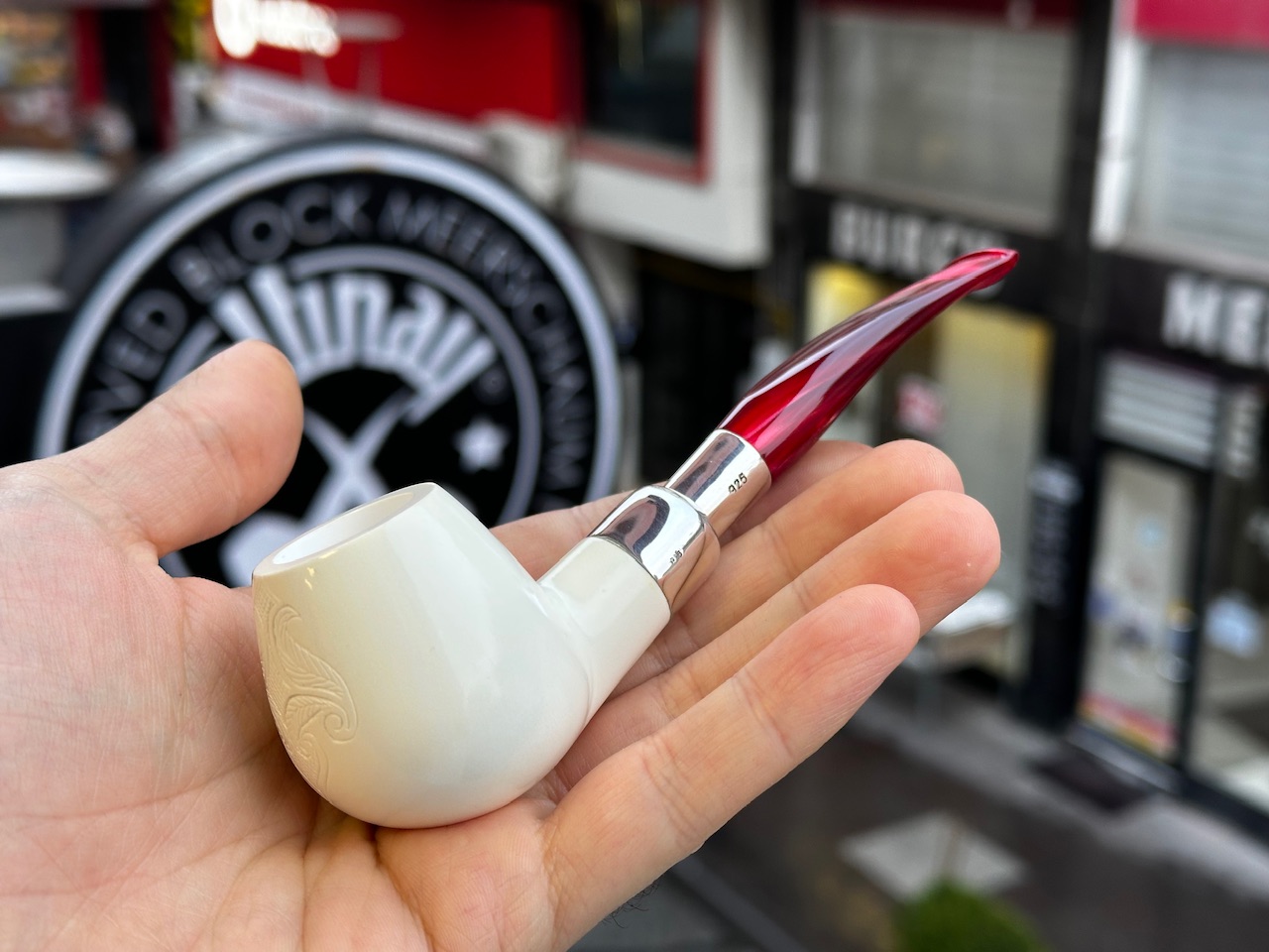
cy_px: 476
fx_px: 1760
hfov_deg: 39.7
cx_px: 634
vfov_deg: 30.3
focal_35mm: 48
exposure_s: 1/100
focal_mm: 6.86
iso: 64
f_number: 1.78
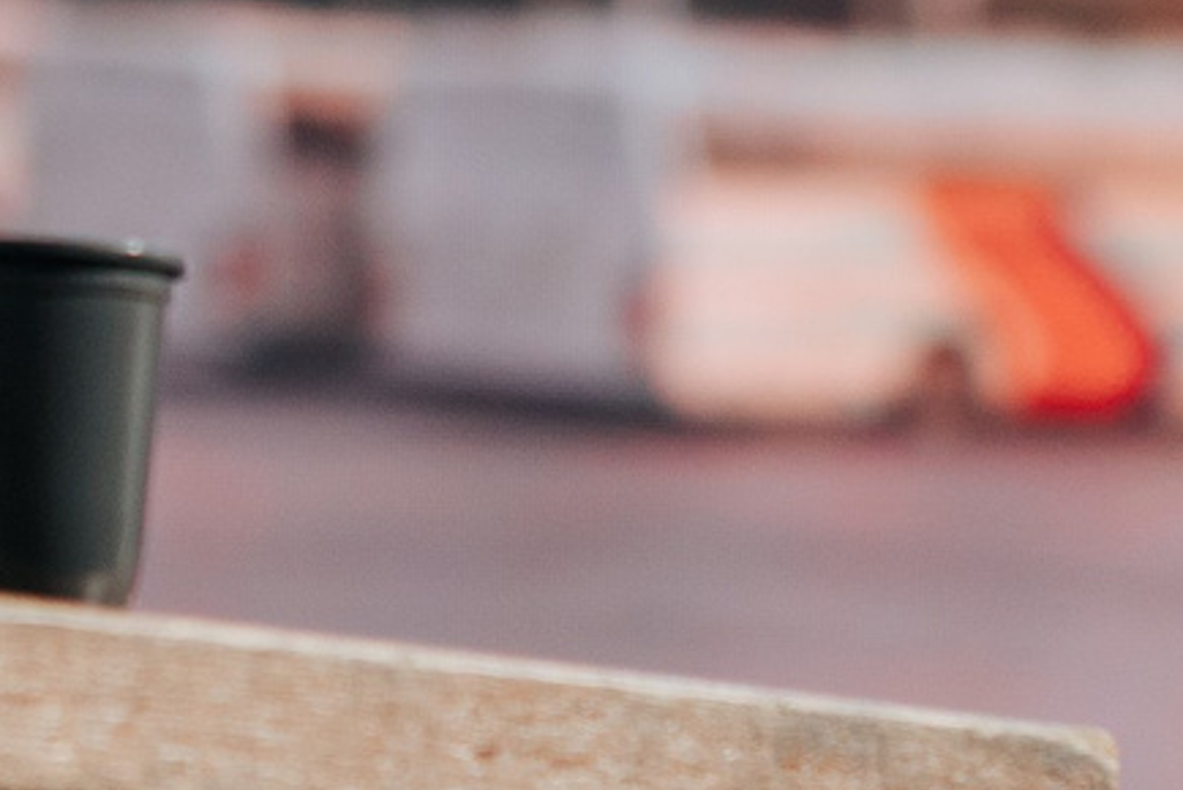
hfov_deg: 4.6
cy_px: -1317
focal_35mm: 442
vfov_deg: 3.1
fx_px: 14534
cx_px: -1077
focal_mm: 75
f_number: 2.8
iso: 500
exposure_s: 1/250
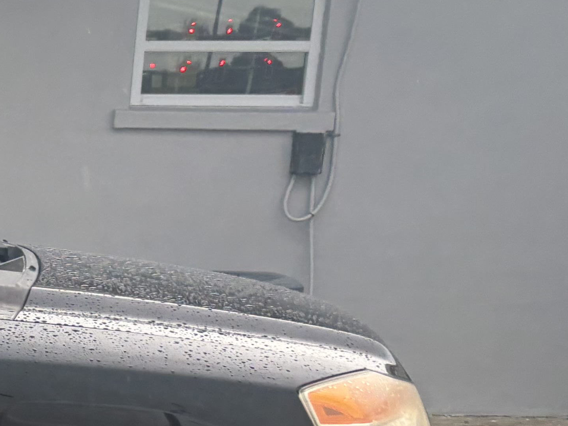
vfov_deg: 14.0
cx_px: -516
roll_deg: +0.7
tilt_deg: -11.8
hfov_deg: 15.7
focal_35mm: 103
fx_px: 1690
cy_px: 493
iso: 64
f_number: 1.6
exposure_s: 1/121
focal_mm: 5.96
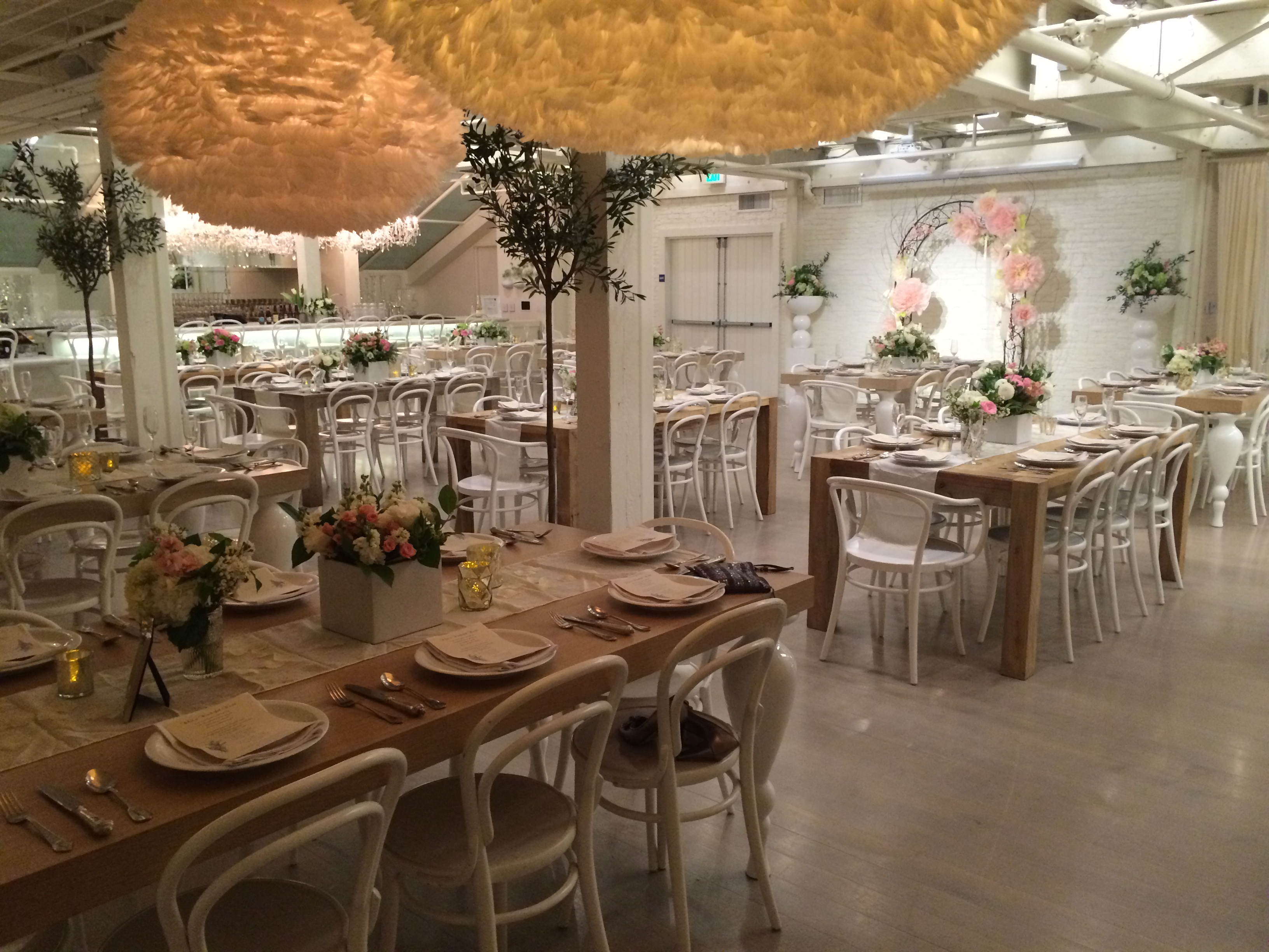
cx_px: 634
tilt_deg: -10.8
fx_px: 1063
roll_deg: +0.9
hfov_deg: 61.7
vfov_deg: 48.2
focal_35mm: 29
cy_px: 476
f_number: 2.2
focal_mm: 4.15
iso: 250
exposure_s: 1/30
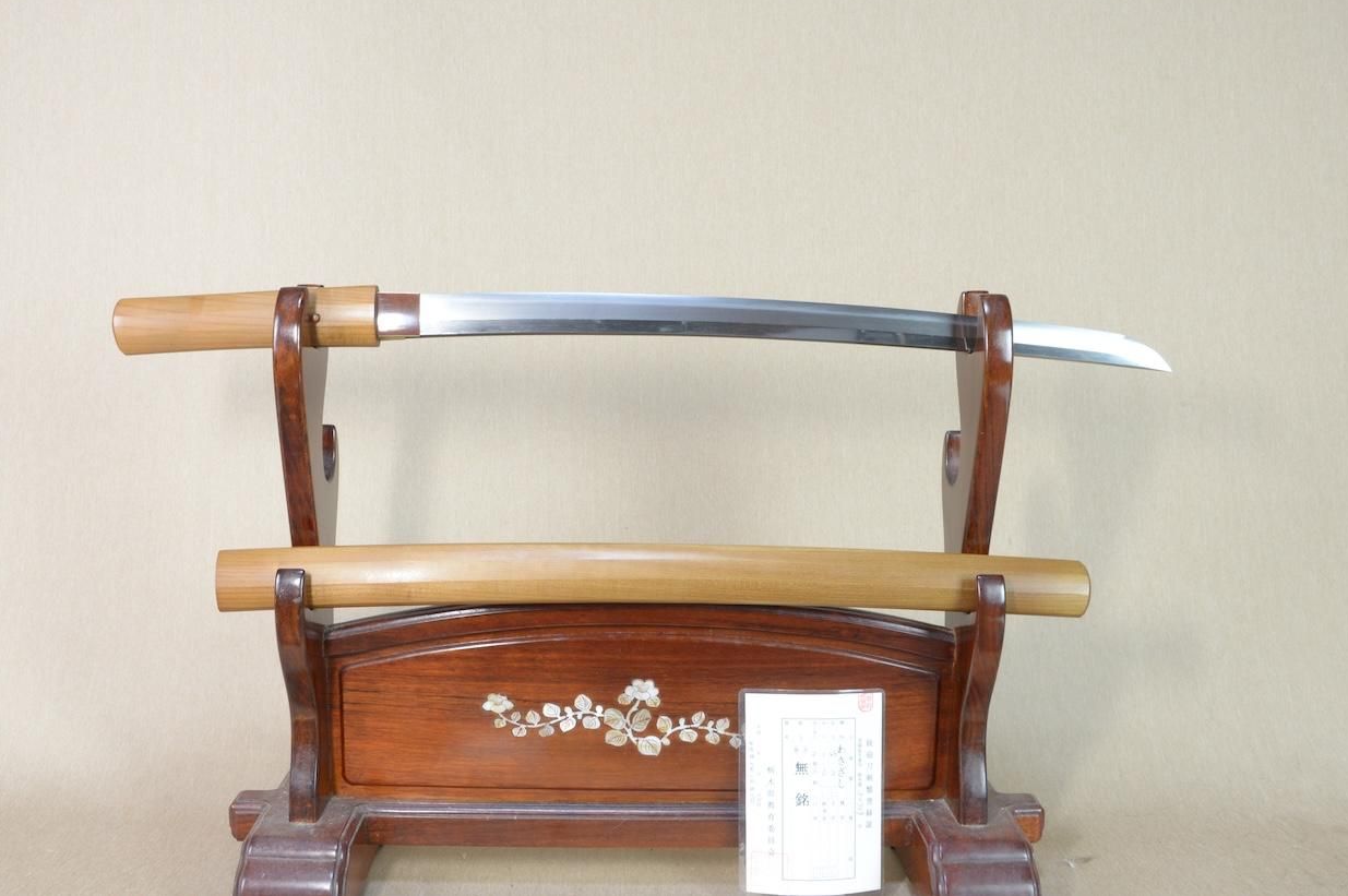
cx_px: 652
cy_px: 389
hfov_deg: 55.8
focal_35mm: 34
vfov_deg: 38.7
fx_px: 1272
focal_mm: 20
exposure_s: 1/2
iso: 400
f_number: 11
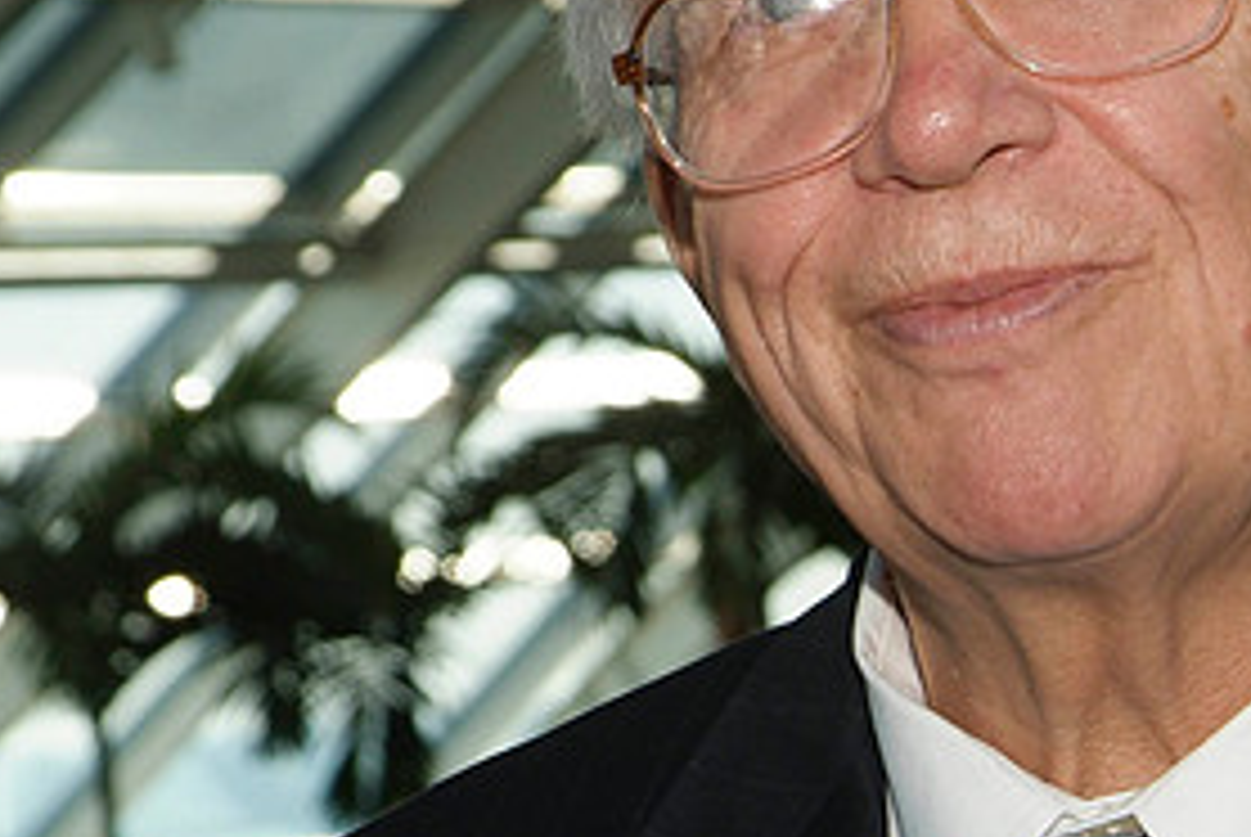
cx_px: 1017
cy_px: 299
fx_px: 7827
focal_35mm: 225
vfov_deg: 6.1
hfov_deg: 9.1
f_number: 11
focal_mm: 72
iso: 400
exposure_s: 1/90
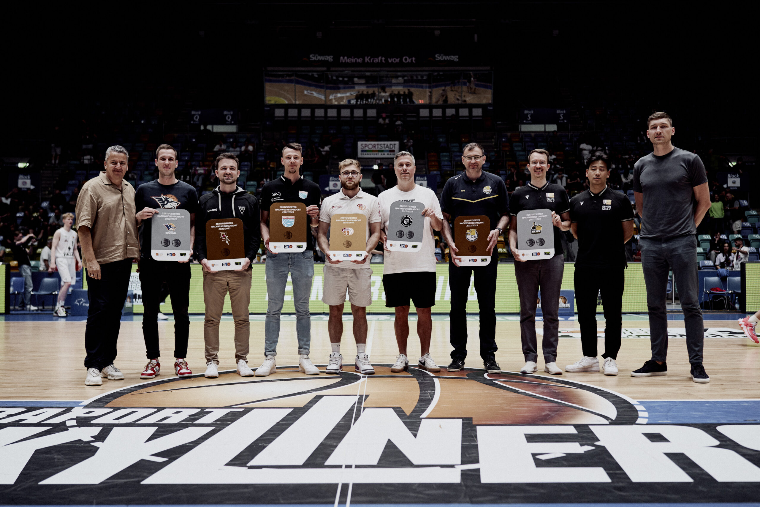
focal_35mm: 35
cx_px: 380
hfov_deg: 54.4
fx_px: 739
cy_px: 254
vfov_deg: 37.9
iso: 400
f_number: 2
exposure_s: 1/640
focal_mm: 35
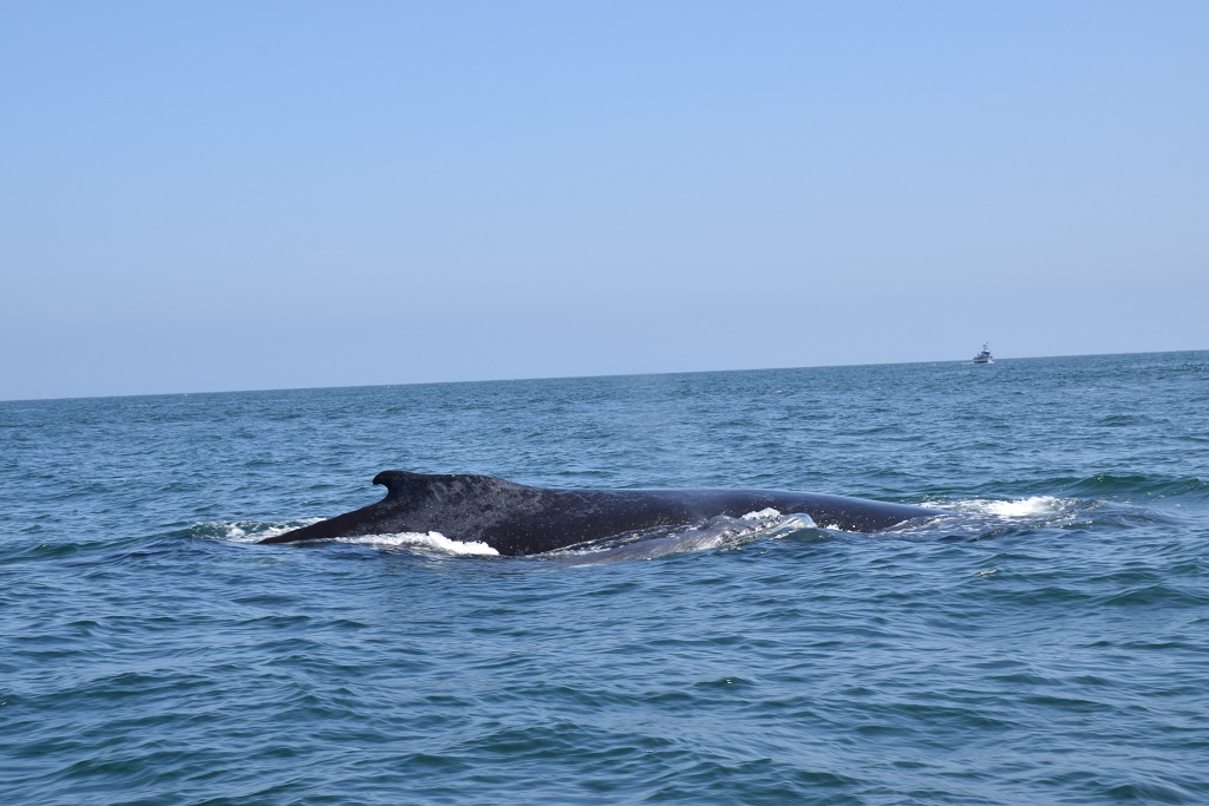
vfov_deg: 20.2
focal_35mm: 68
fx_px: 2267
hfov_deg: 29.9
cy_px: 403
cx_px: 604
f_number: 16
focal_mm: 45
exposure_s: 1/100
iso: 100
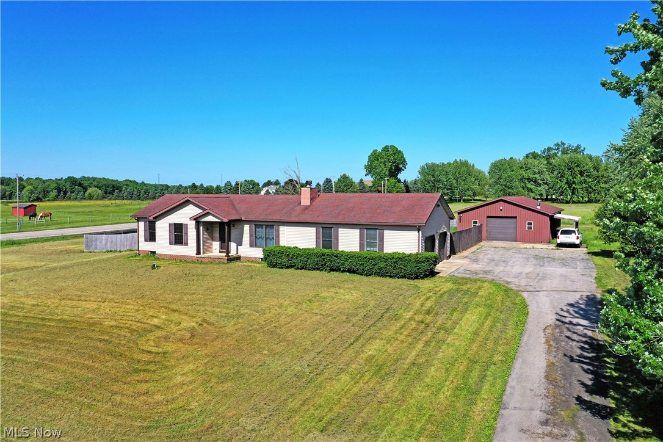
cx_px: 332
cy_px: 221
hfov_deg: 65.5
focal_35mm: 28
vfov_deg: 46.4
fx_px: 516
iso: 100
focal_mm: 10.26
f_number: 6.3
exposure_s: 1/640
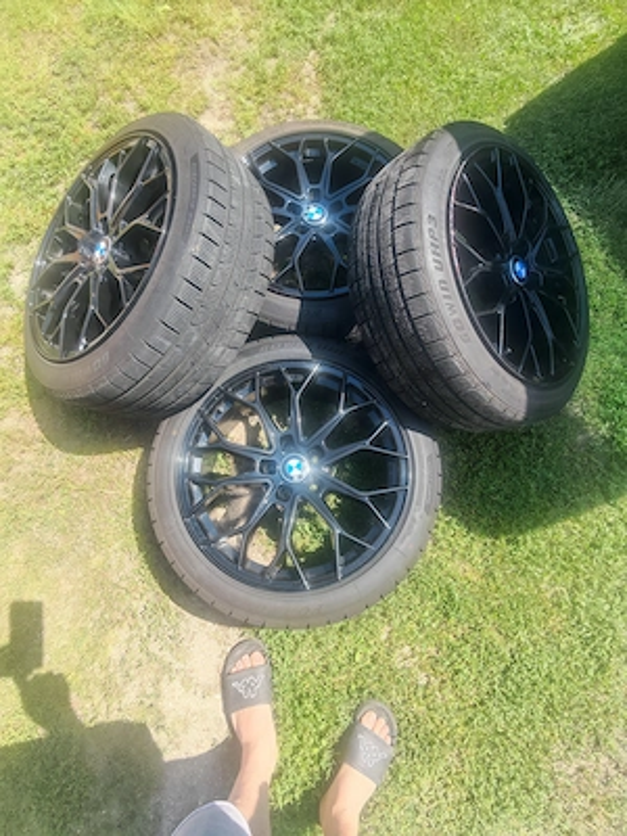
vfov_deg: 91.0
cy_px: 418
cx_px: 314
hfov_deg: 74.7
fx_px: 411
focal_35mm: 17
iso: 50
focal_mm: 1.82
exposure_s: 1/370
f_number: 2
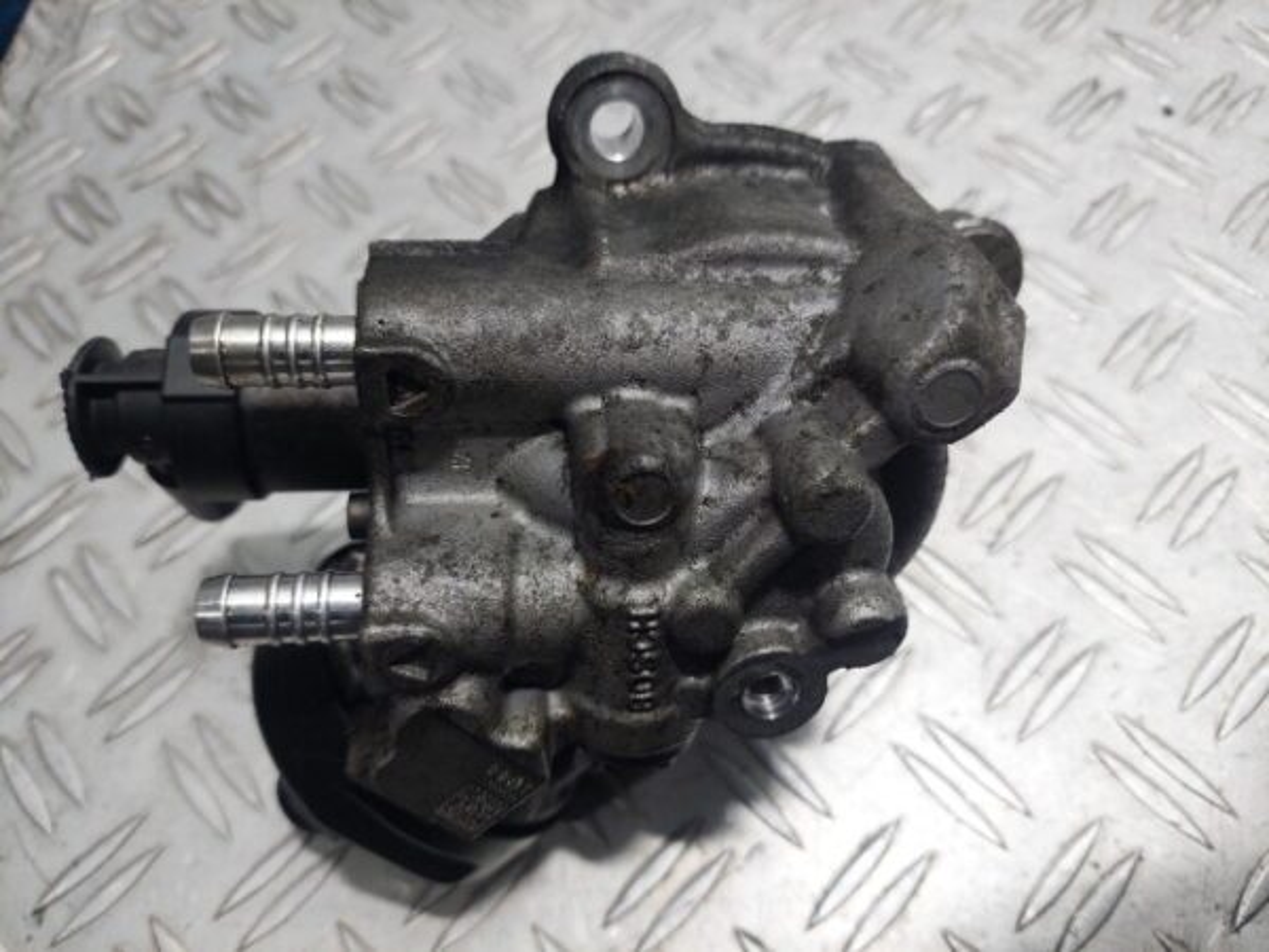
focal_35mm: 25
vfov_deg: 54.9
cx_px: 634
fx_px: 916
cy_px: 476
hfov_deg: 69.4
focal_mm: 5.23
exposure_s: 1/100
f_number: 1.8
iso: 125
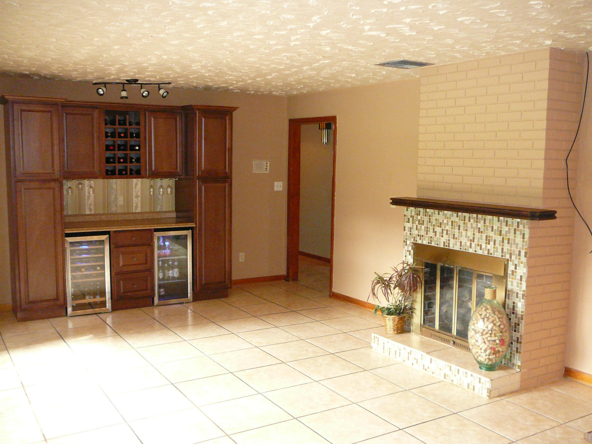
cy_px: 222
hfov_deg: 52.6
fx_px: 599
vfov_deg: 40.7
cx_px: 296
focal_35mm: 35
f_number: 2.8
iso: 400
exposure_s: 1/30
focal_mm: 5.2
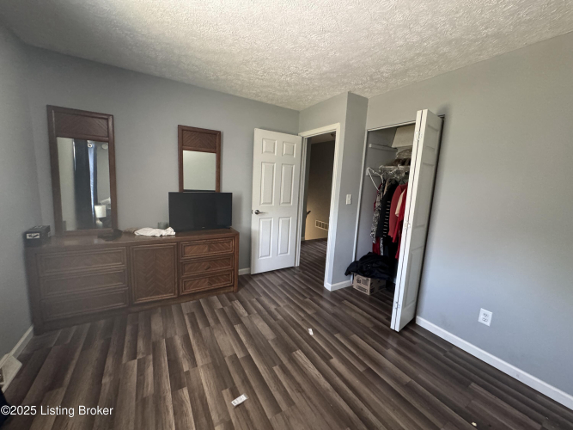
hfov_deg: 102.1
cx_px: 286
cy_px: 215
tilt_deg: -8.0
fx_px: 232
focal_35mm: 14
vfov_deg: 85.7
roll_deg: -2.9
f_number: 2.2
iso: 800
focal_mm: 2.22
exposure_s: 1/40
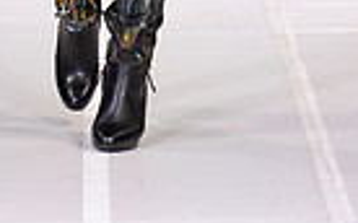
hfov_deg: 5.1
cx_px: 113
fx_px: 4036
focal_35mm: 414
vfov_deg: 3.1
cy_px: -316
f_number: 5.6
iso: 2000
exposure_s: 1/400
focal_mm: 125
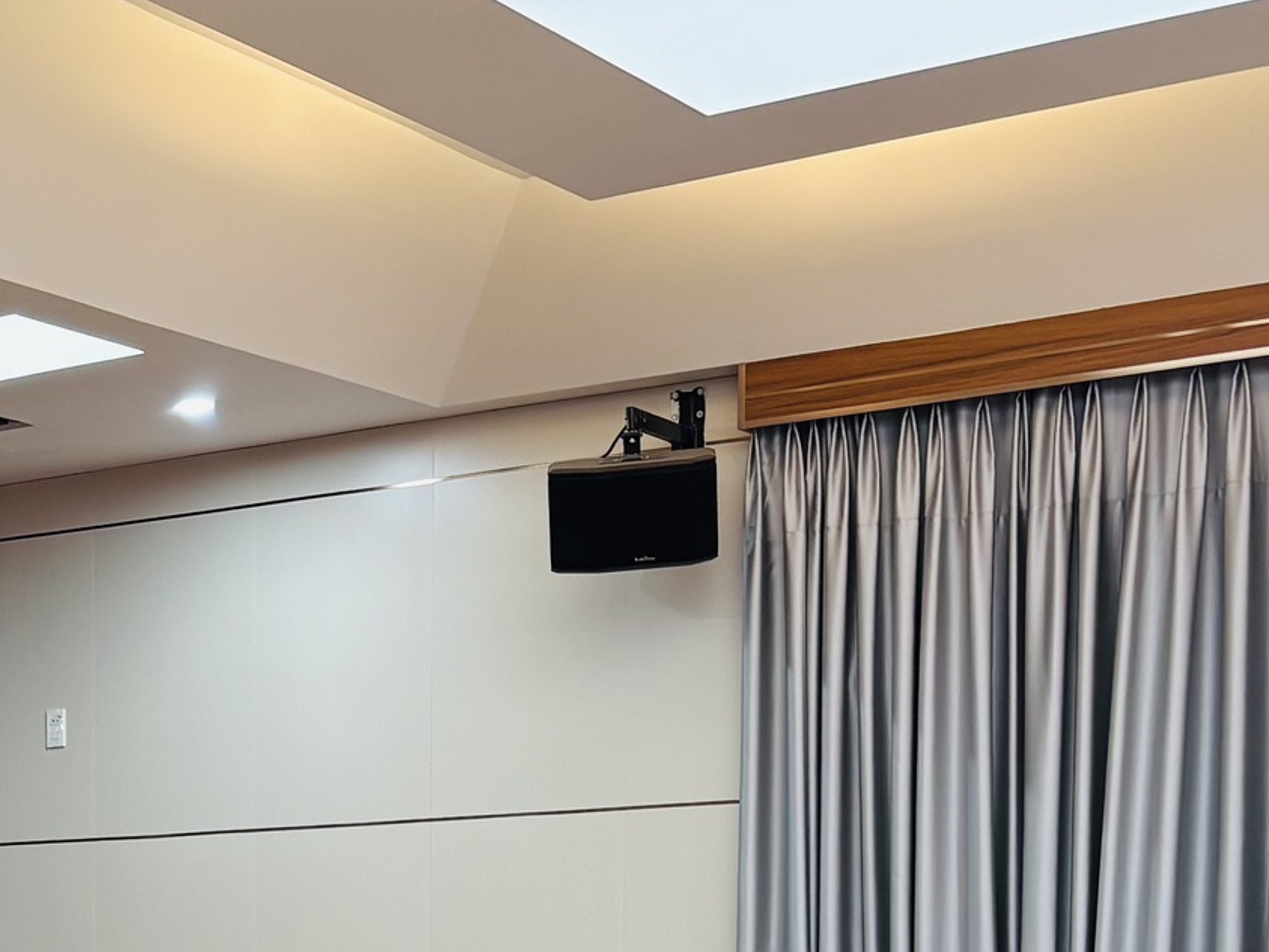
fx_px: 2896
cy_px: 1238
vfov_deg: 17.5
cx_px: -134
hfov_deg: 23.2
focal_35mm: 79
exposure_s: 1/50
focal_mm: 5.96
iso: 100
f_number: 1.6
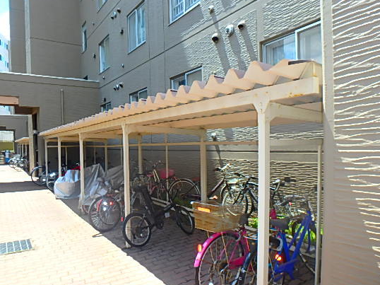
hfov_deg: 68.9
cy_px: 165
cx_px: 158
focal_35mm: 25
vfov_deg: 54.6
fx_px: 274
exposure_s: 1/320
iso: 125
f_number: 3.5
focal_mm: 3.7
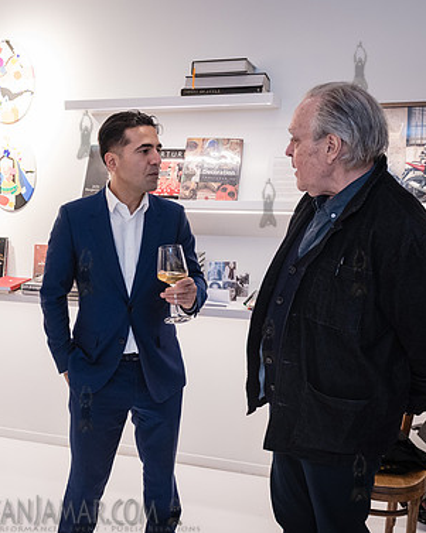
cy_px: 266
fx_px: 631
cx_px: 130
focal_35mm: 40
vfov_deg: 45.8
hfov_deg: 36.8
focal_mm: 24
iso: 1600
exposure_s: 1/200
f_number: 4
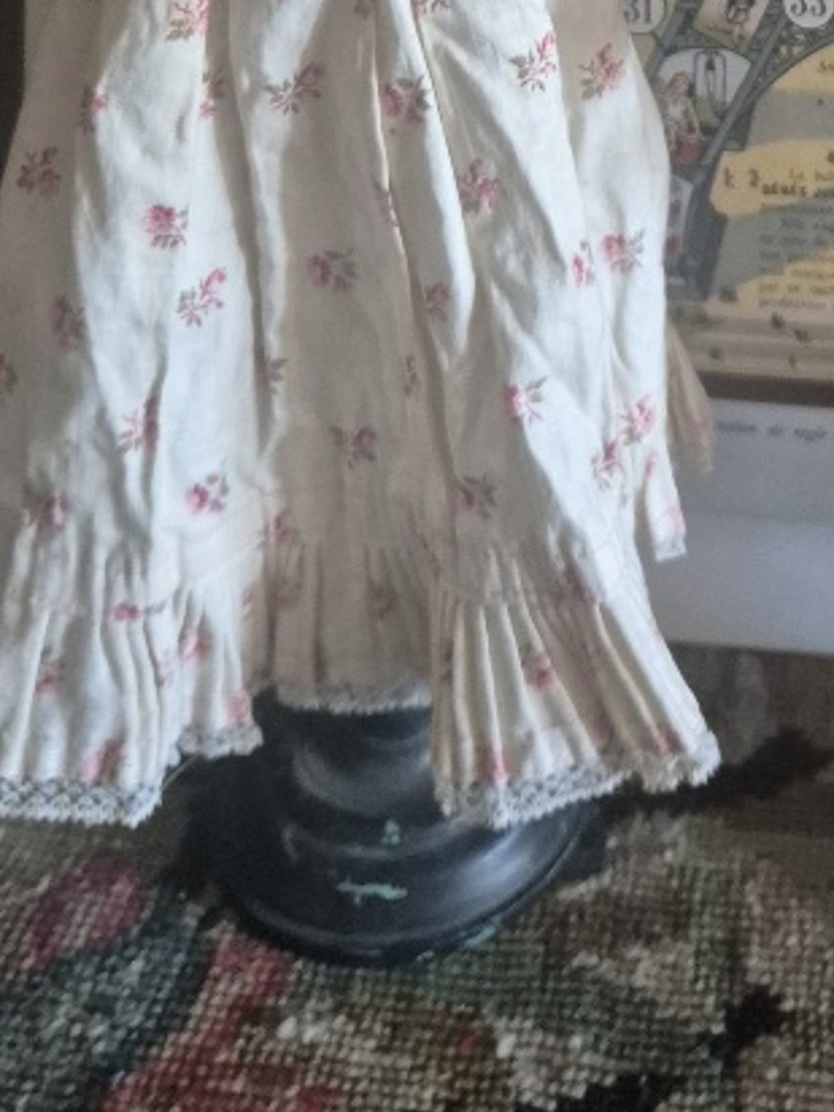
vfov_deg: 24.4
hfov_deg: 21.4
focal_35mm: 67
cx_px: 758
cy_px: -424
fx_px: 2152
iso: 1600
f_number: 1.8
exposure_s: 1/100
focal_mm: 5.4
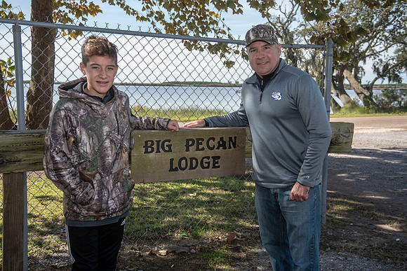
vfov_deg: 31.9
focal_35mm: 42
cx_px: 204
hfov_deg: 46.4
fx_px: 475
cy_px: 136
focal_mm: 42
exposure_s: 1/160
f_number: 7.1
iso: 100
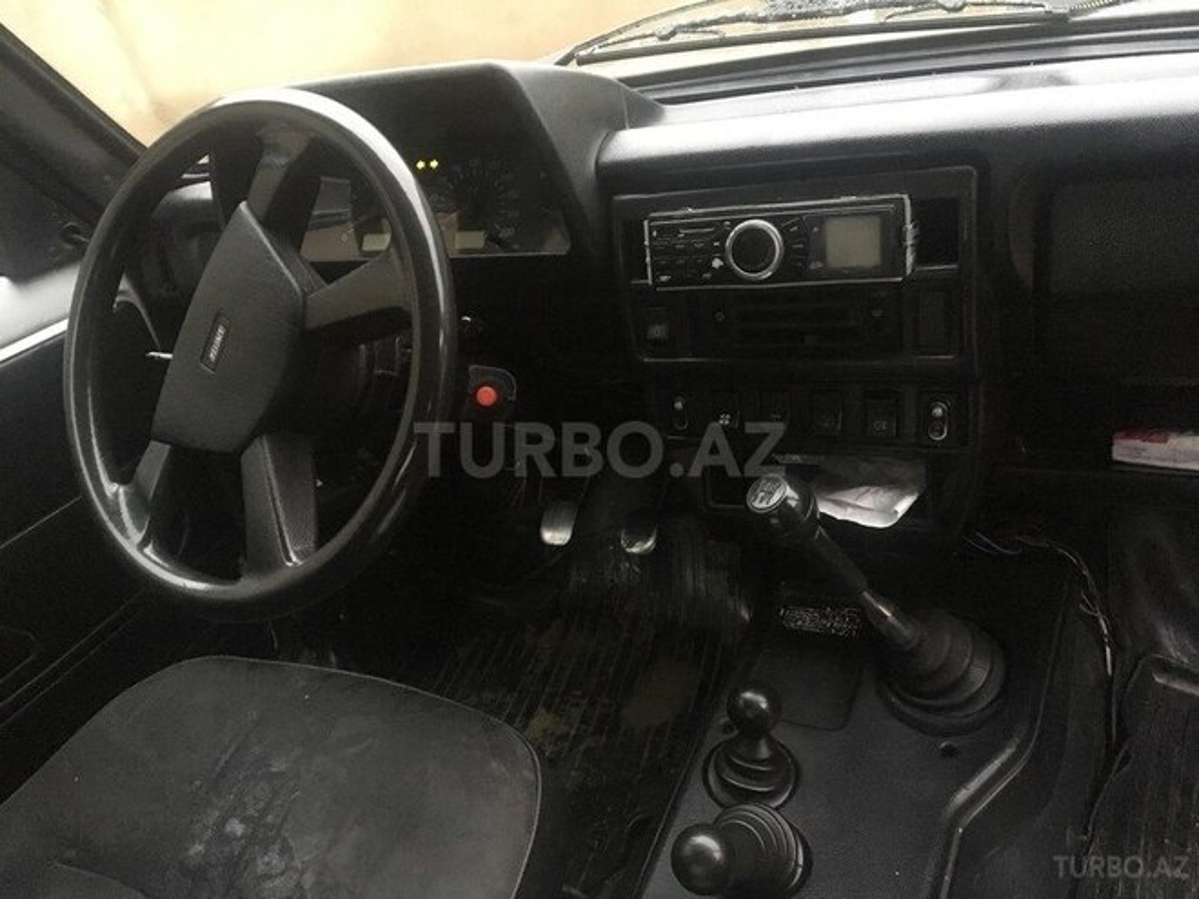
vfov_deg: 48.2
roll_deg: +16.6
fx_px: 1004
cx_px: 600
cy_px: 450
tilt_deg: -31.1
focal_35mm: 29
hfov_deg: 61.7
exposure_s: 1/17
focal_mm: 4.15
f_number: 2.2
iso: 320
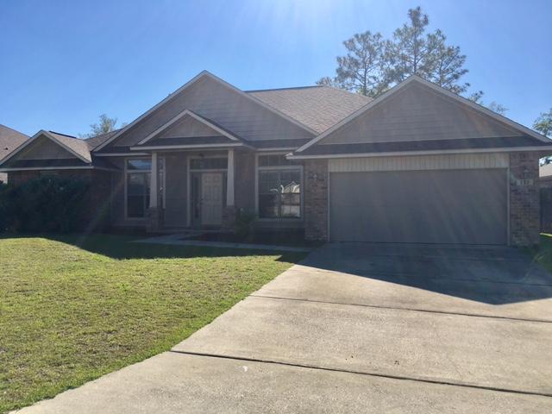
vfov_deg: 48.2
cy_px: 207
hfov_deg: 61.7
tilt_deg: +0.8
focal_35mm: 29
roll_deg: +0.1
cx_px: 276
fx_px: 462
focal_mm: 4.15
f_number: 2.2
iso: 25
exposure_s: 1/2137
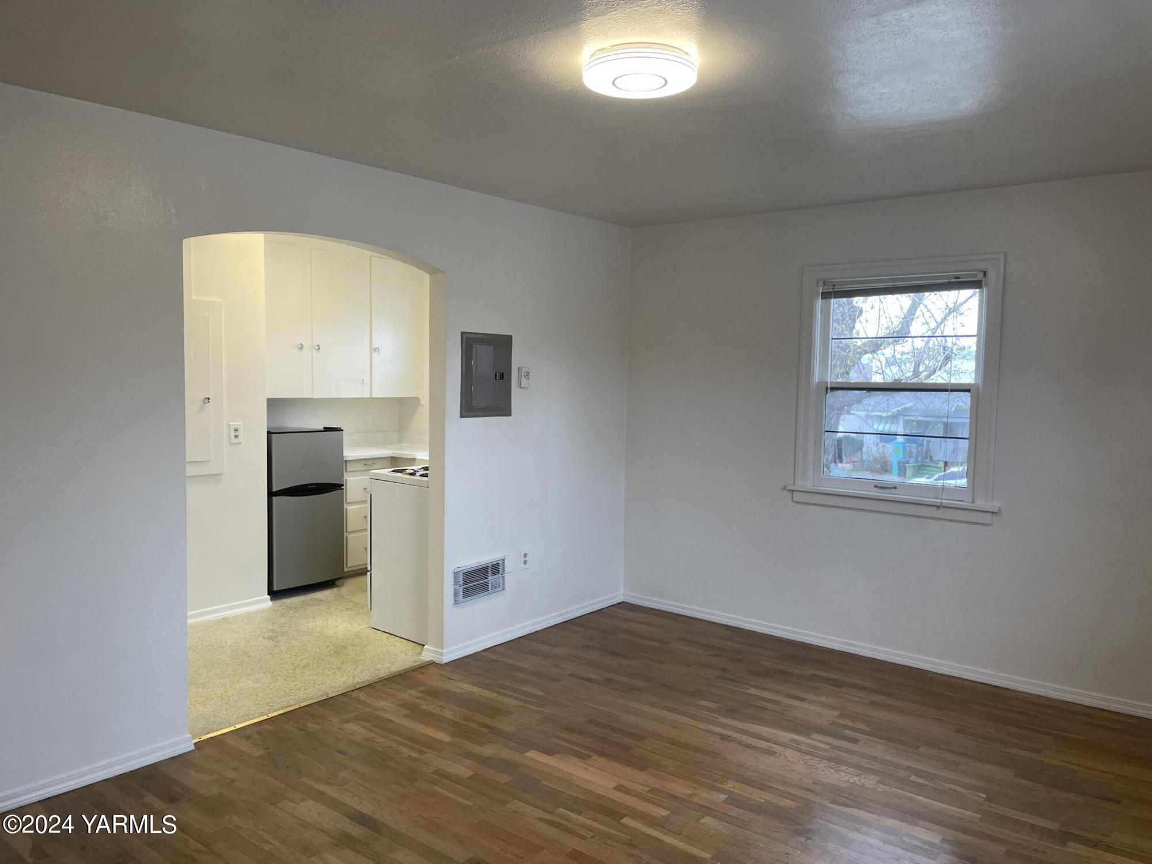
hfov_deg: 67.3
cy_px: 432
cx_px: 576
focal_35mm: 26
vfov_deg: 53.1
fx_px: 865
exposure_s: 1/120
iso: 80
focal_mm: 4.2
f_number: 1.6
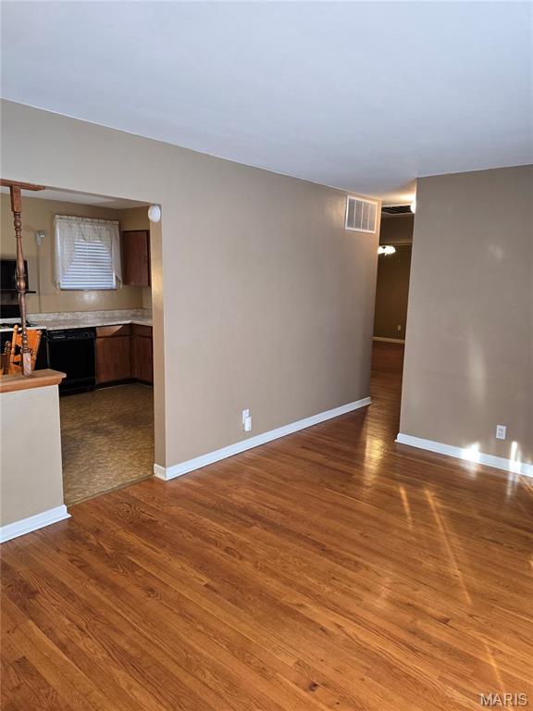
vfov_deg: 73.9
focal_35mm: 23
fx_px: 472
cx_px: 266
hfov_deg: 58.9
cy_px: 356
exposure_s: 1/120
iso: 160
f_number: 1.7
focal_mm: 6.3
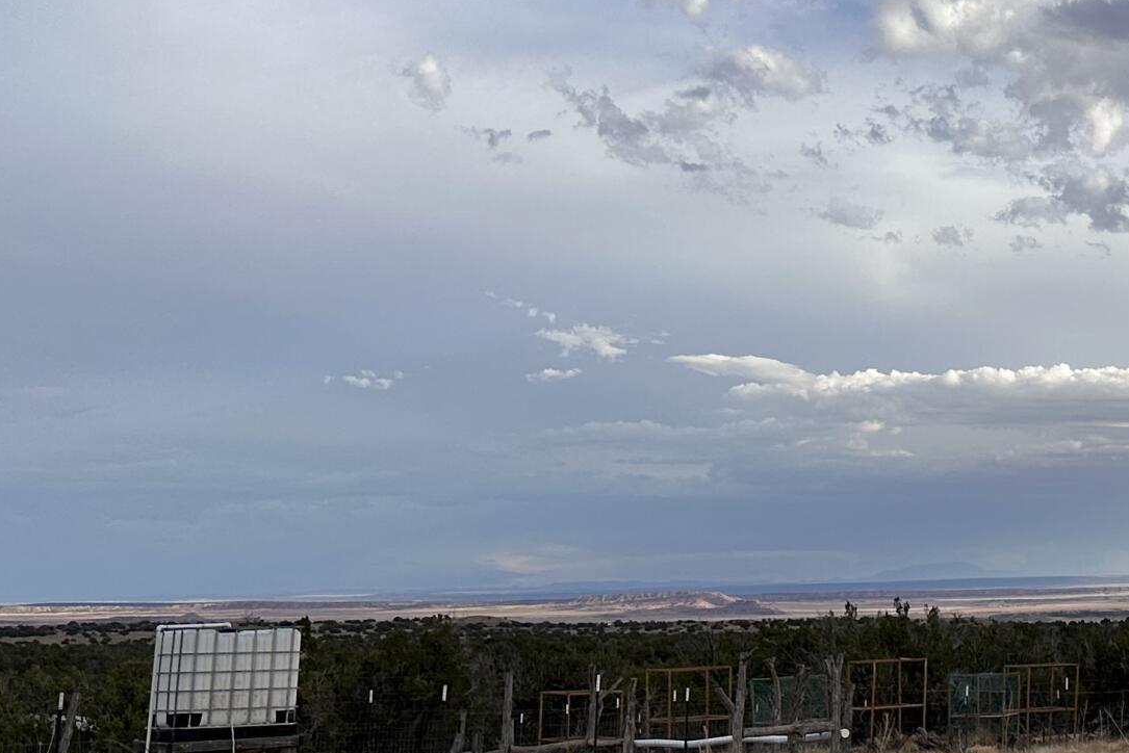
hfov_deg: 24.9
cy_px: 200
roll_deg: +0.7
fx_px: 2164
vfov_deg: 19.6
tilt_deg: +9.7
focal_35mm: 69
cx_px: 1507
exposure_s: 1/4348
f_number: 1.78
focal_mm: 6.86
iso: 80
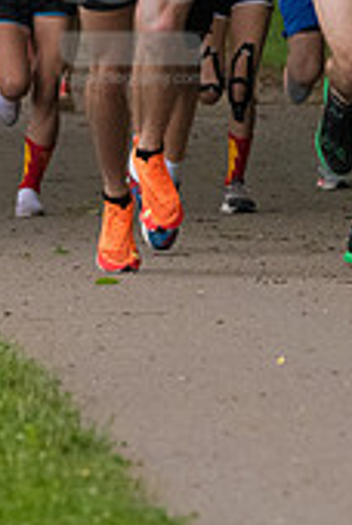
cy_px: 0
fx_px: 11554
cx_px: 131
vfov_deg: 2.6
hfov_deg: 1.7
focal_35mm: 791
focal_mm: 200
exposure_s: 1/1600
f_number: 7.1
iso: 4000
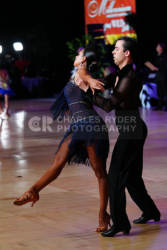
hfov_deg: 10.6
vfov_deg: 15.8
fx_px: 904
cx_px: 84
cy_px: 125
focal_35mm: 130
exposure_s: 1/320
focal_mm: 130
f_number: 4
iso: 3200
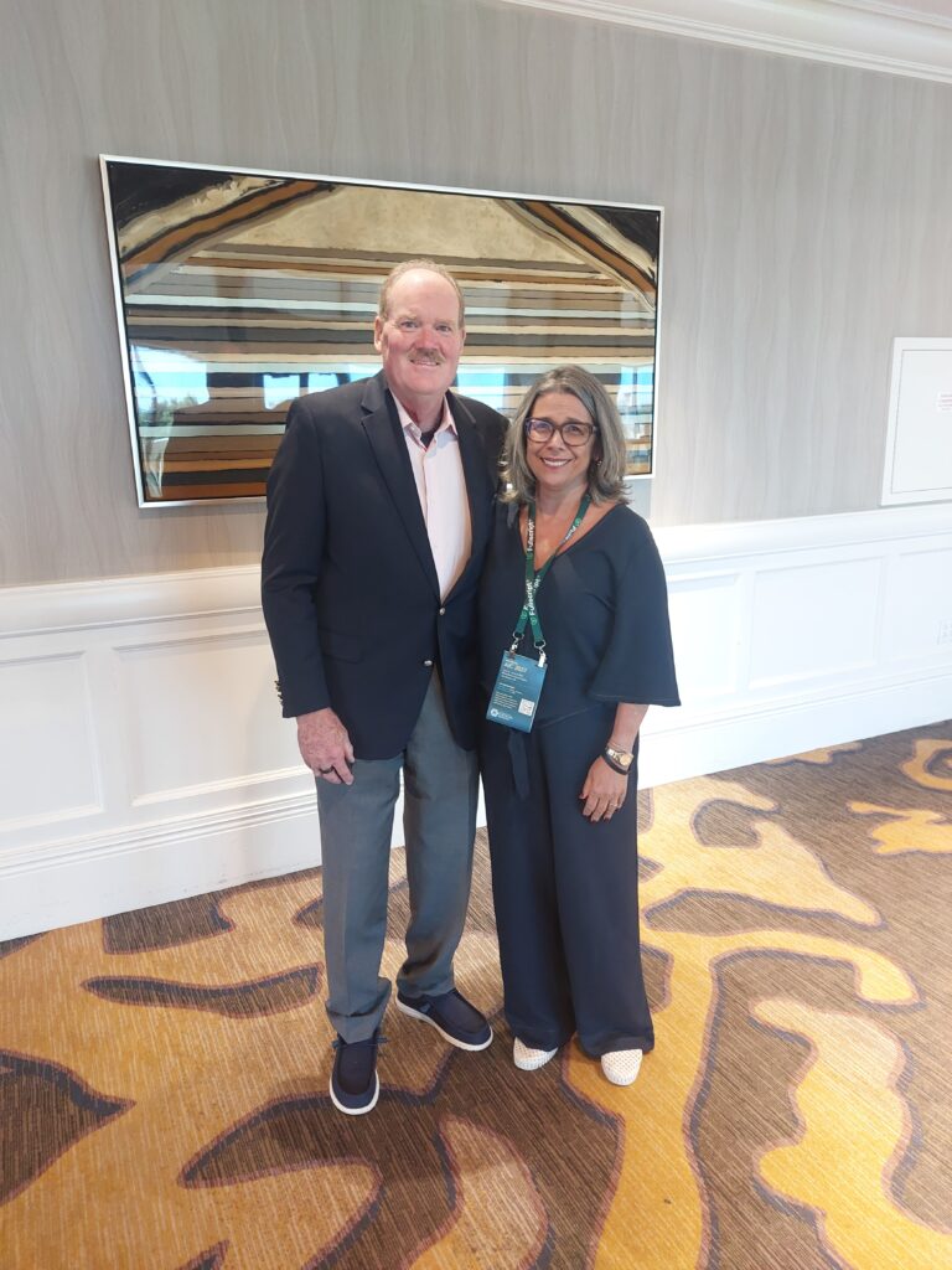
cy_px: 635
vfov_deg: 69.4
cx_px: 476
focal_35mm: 25
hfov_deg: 54.9
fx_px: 917
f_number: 1.8
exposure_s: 1/40
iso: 500
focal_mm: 5.23
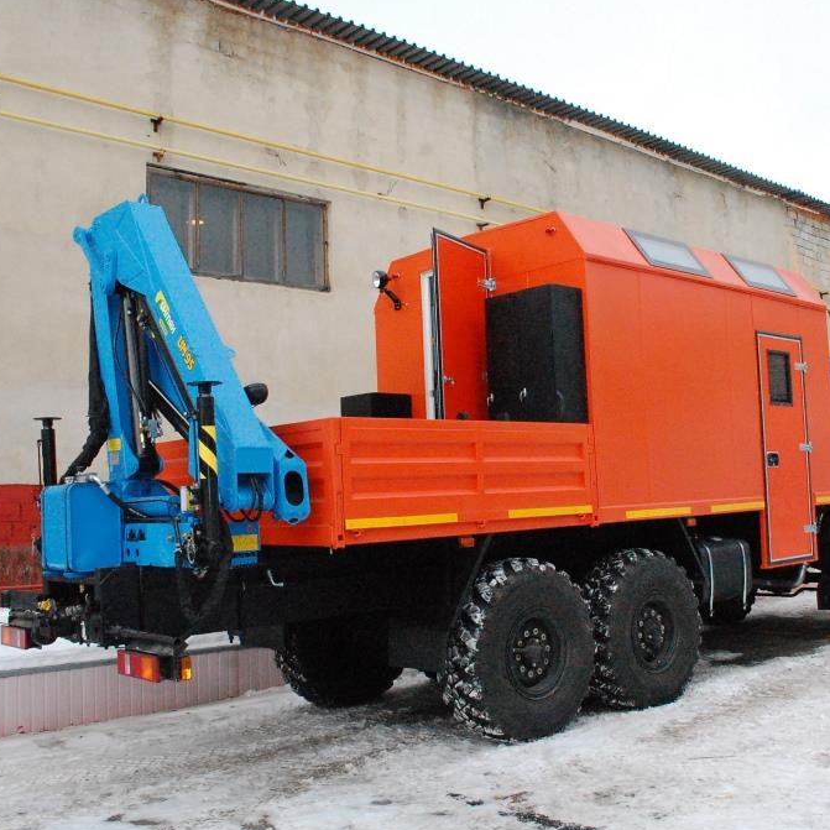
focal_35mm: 35
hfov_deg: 47.0
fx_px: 949
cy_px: 415
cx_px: 496
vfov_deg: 47.2
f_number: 10
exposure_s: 1/320
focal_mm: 18
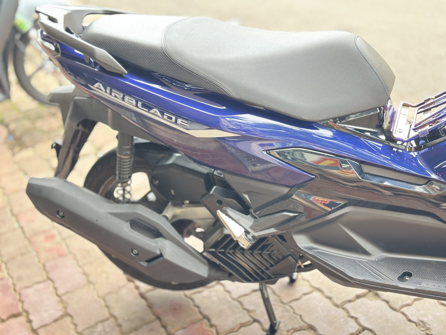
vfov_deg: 30.3
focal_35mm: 48
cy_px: 168
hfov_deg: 39.7
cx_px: 223
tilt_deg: -26.6
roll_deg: +14.7
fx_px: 618
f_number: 1.78
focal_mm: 6.86
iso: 125
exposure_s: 1/65
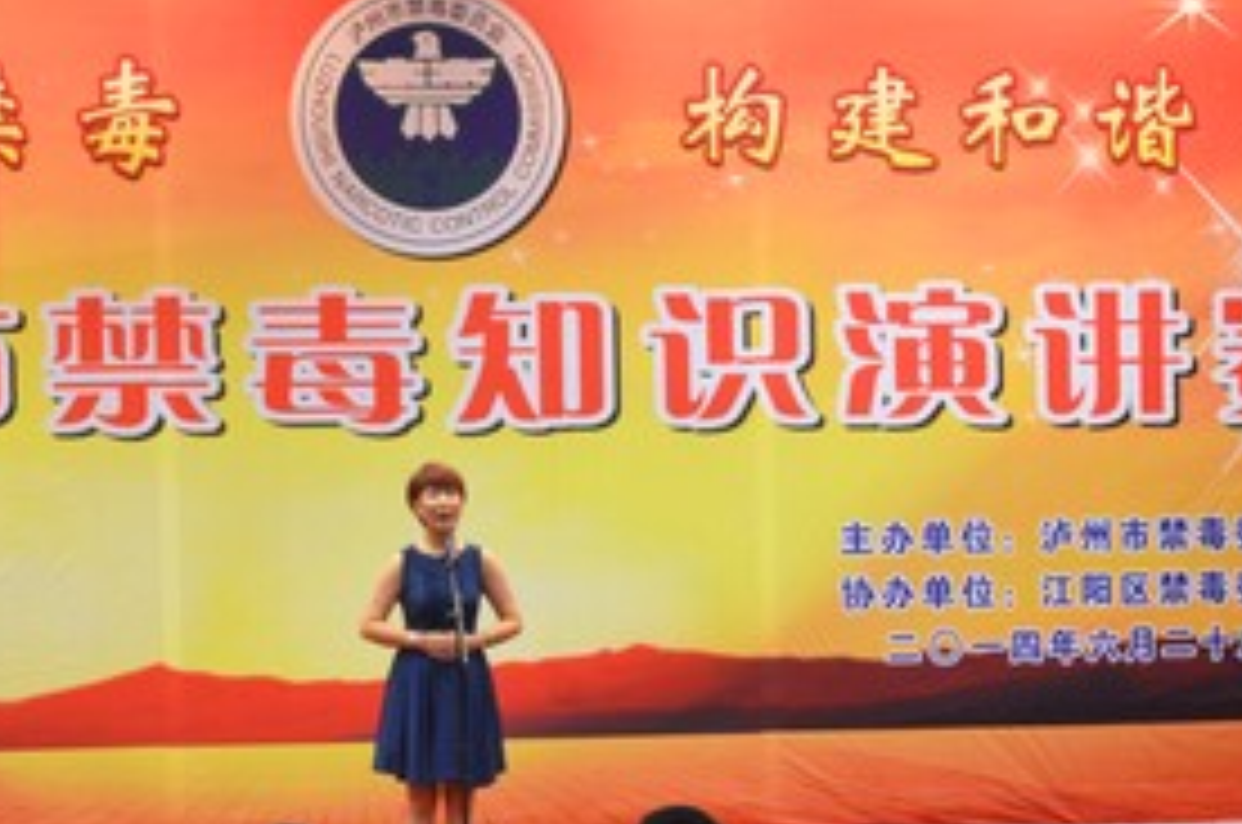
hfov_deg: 23.3
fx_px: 2996
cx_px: 374
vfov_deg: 15.6
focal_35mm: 87
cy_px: 651
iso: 800
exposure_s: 1/45
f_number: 3.5
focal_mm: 32
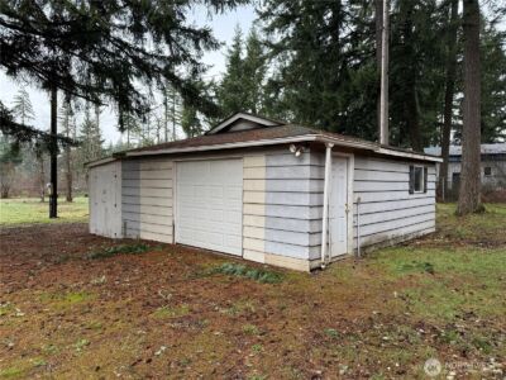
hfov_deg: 71.6
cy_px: 190
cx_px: 253
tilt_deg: -0.4
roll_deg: -0.3
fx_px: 351
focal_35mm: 24
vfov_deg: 56.8
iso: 100
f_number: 1.78
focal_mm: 6.76
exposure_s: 1/433
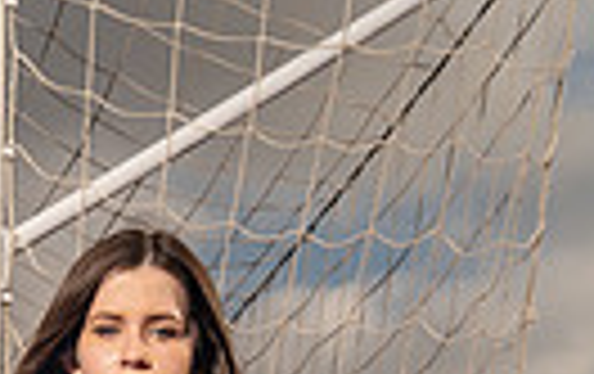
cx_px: 86
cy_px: 919
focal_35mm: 135
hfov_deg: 15.3
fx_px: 2189
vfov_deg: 8.8
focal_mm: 39
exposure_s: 1/250
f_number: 5.6
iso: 100
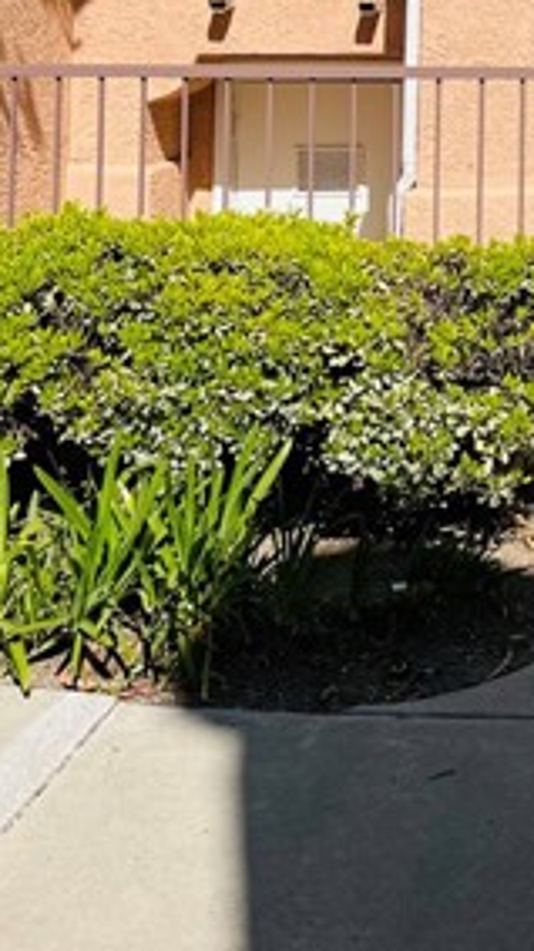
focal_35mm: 64
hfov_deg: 17.3
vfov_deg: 29.5
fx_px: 1612
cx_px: 746
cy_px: -101
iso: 50
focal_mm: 5.1
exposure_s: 1/4651
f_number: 1.6
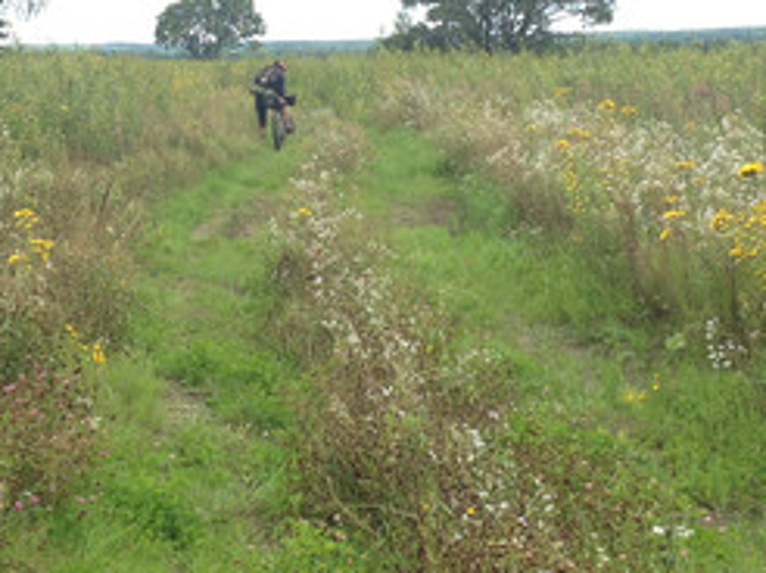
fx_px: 1901
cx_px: 265
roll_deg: +0.9
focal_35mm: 86
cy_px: 97
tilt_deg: -2.5
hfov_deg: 22.7
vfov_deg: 17.0
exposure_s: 1/493
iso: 50
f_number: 2.4
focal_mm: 4.12
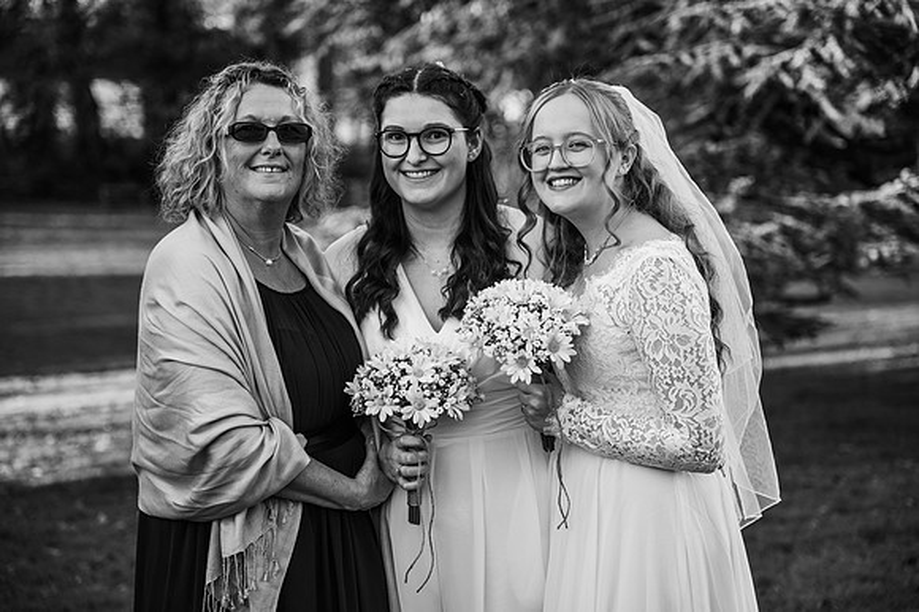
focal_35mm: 70
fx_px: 1786
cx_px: 460
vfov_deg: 19.4
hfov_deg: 28.9
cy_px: 306
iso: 100
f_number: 2.8
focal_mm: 70
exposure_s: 1/400
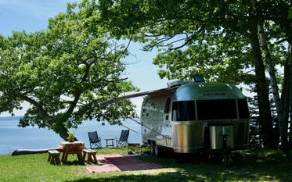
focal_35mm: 60
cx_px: 155
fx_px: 477
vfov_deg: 21.6
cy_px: 95
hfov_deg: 34.0
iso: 100
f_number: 14
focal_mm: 55
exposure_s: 1/60
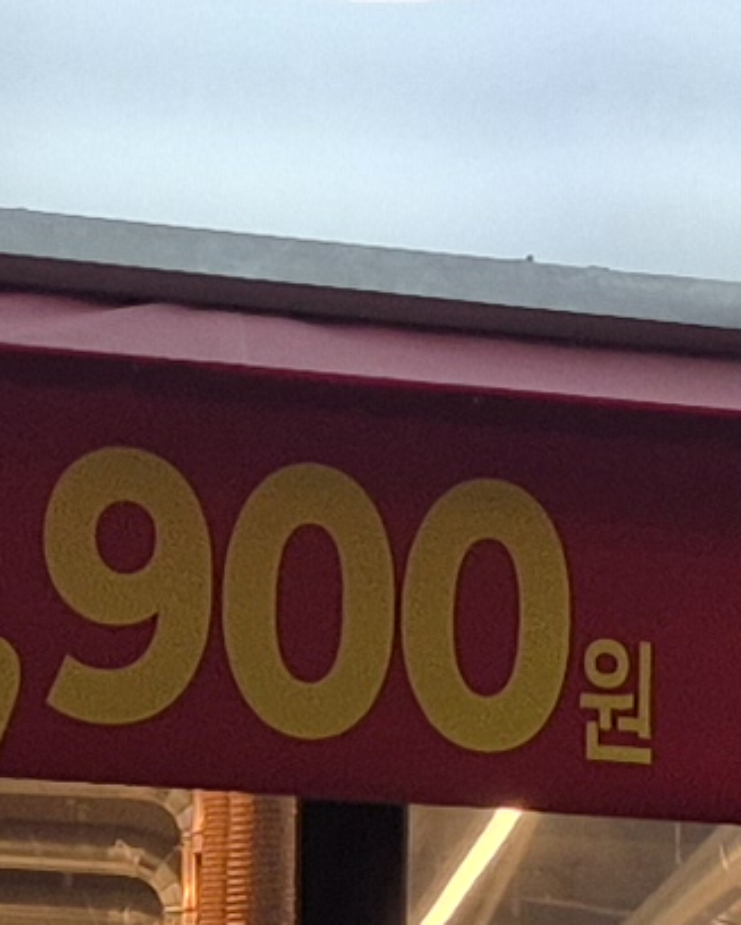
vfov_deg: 8.6
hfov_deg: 6.3
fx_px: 6024
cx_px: 2386
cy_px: 1326
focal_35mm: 220
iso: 32
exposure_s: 1/120
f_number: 1.8
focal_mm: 5.4
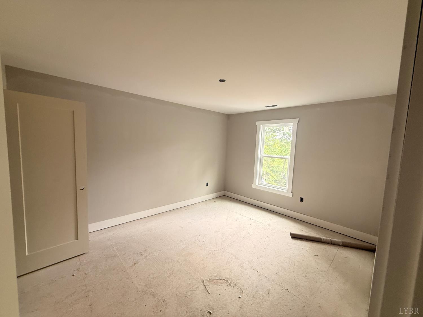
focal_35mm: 14
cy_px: 158
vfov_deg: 85.7
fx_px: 171
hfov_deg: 102.1
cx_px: 212
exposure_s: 1/71
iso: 160
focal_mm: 2.22
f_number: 2.2
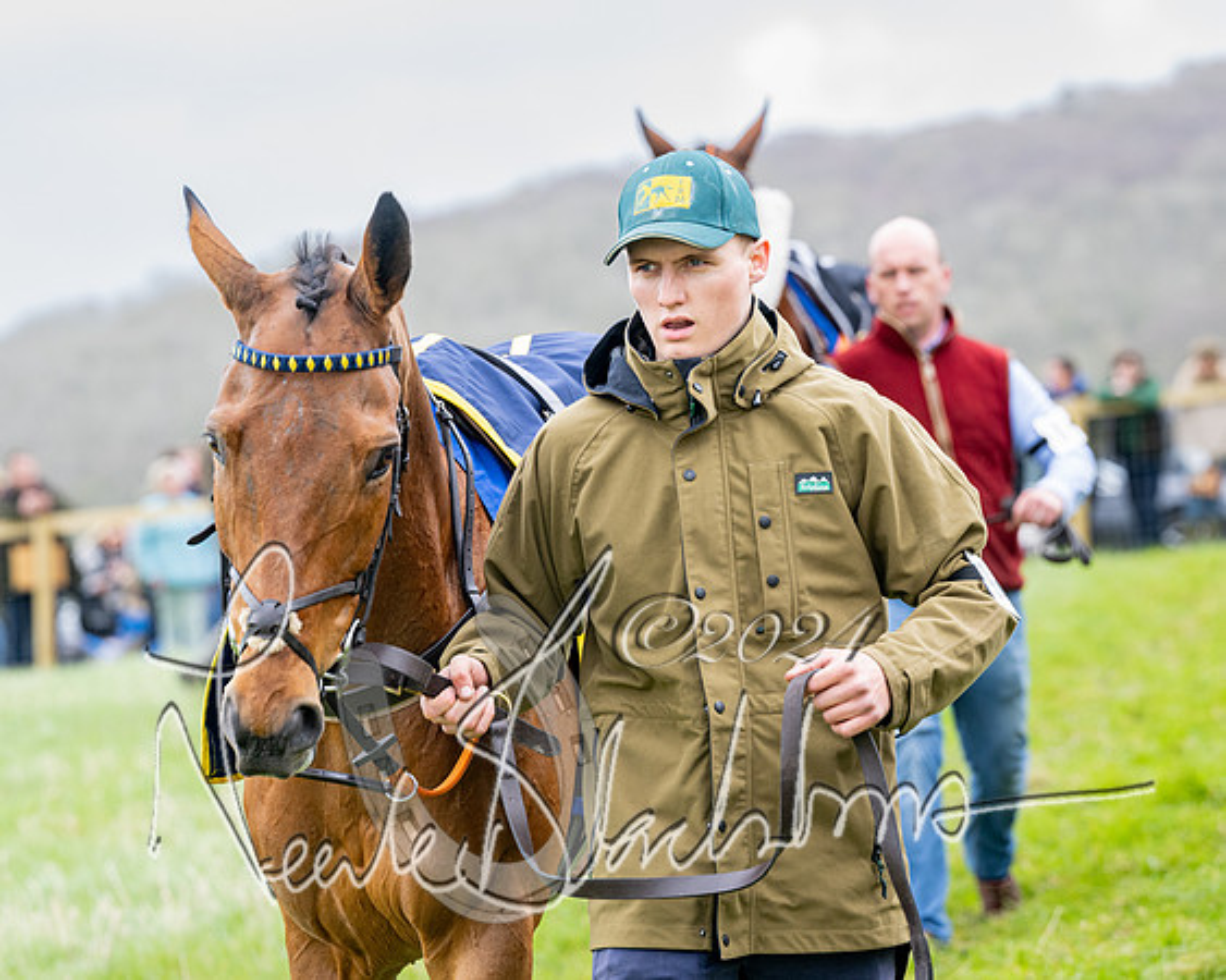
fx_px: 7005
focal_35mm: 193
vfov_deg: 8.0
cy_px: 422
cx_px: 576
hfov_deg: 10.0
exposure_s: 1/500
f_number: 5
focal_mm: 150
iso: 400
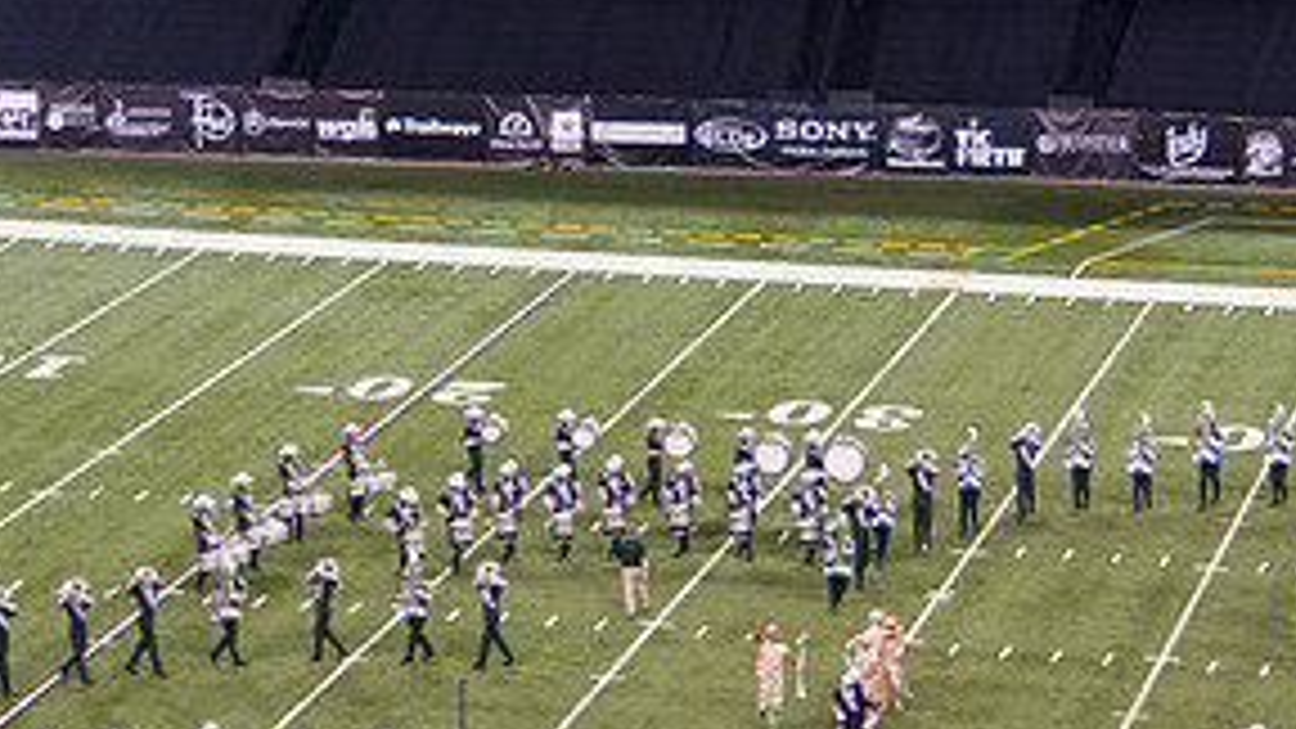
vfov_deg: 8.6
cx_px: 906
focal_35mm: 141
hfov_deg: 15.2
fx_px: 4845
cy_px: 459
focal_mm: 50
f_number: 4.8
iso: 800
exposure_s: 1/200
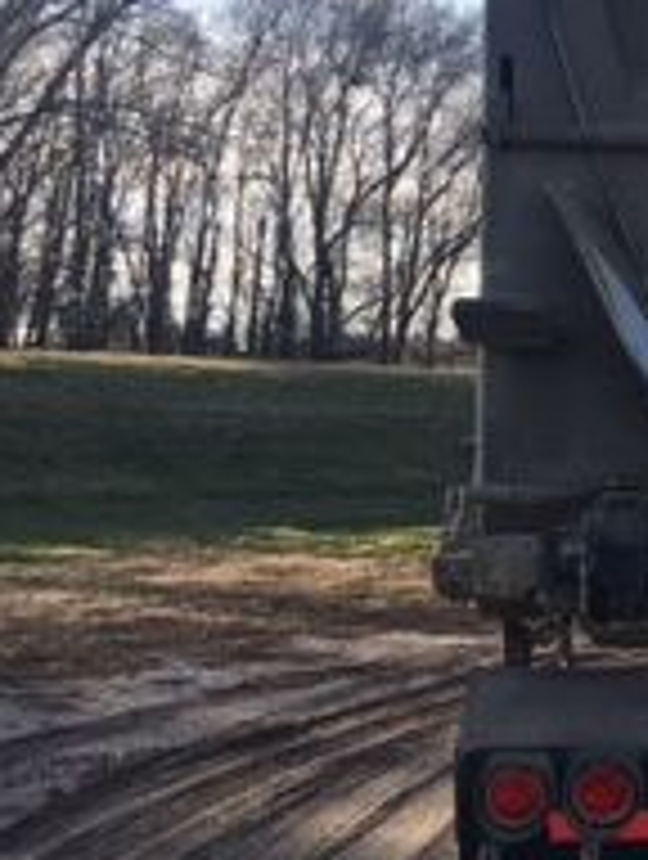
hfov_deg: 13.6
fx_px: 2413
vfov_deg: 20.2
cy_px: 356
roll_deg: -1.0
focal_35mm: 97
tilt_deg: +3.3
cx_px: 1179
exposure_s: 1/481
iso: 25
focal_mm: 4.15
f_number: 2.2
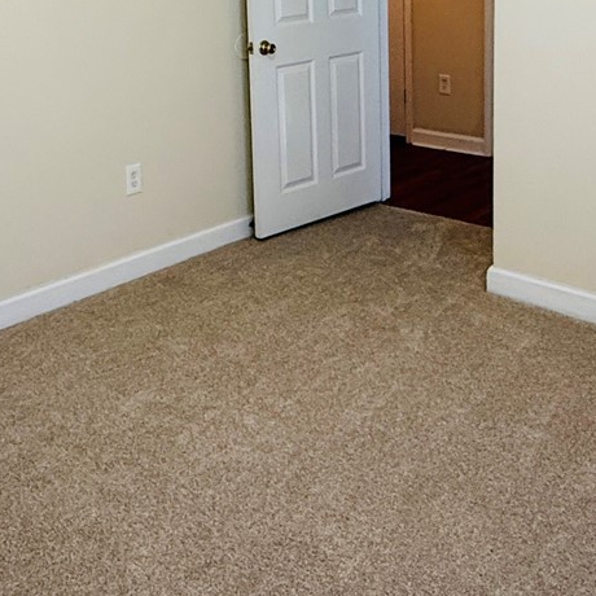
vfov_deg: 36.9
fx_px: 838
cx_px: 216
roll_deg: +2.6
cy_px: 69
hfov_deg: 38.9
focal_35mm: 43
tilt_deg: -6.9
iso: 320
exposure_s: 1/60
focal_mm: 2.22
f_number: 2.2
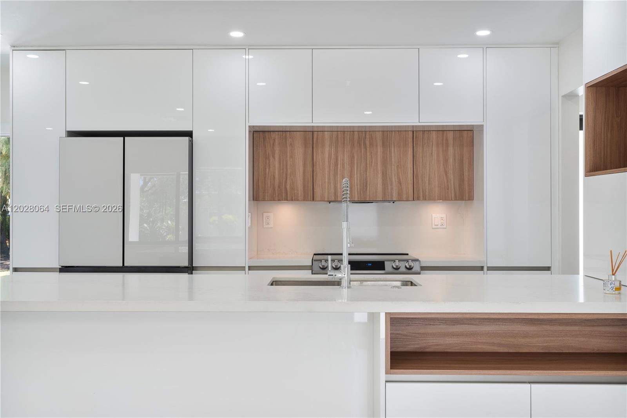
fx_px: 601
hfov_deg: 55.1
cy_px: 209
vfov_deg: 38.3
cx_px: 314
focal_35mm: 34
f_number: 9
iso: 250
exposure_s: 1/13
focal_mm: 34.5
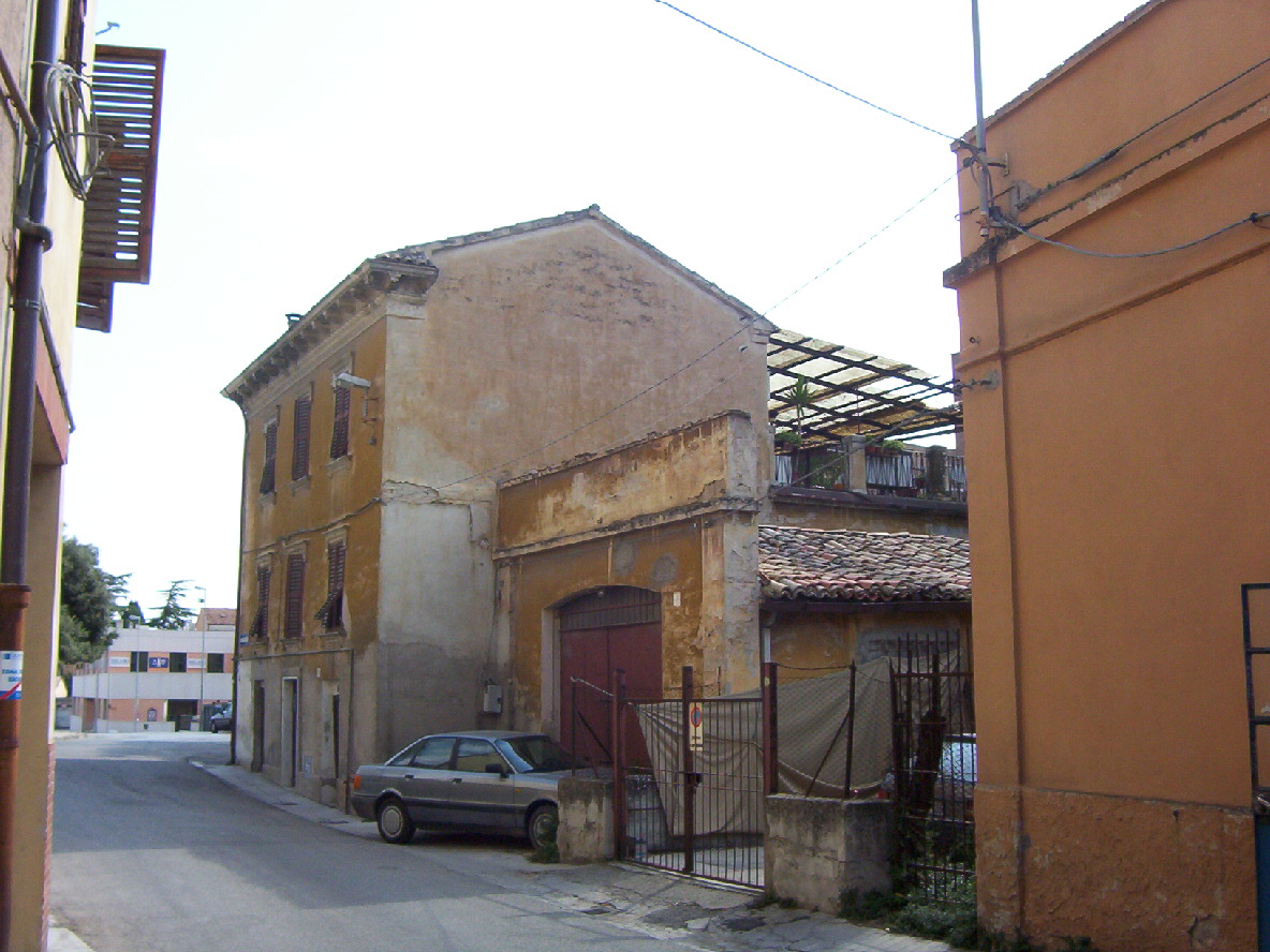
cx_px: 635
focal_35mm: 36
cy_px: 476
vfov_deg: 39.7
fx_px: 1321
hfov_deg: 51.4
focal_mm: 5.54
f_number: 5.24
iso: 100
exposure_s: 1/375
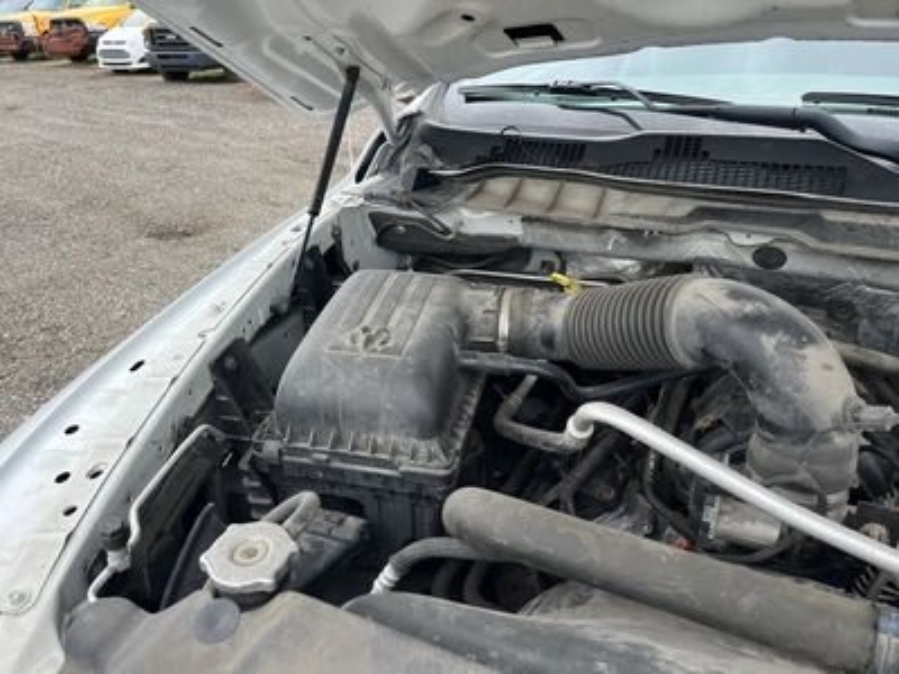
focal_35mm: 26
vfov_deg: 53.1
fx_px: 675
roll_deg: +1.5
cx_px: 450
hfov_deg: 67.3
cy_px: 337
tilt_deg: -29.7
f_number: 1.6
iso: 50
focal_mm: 5.1
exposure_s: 1/615
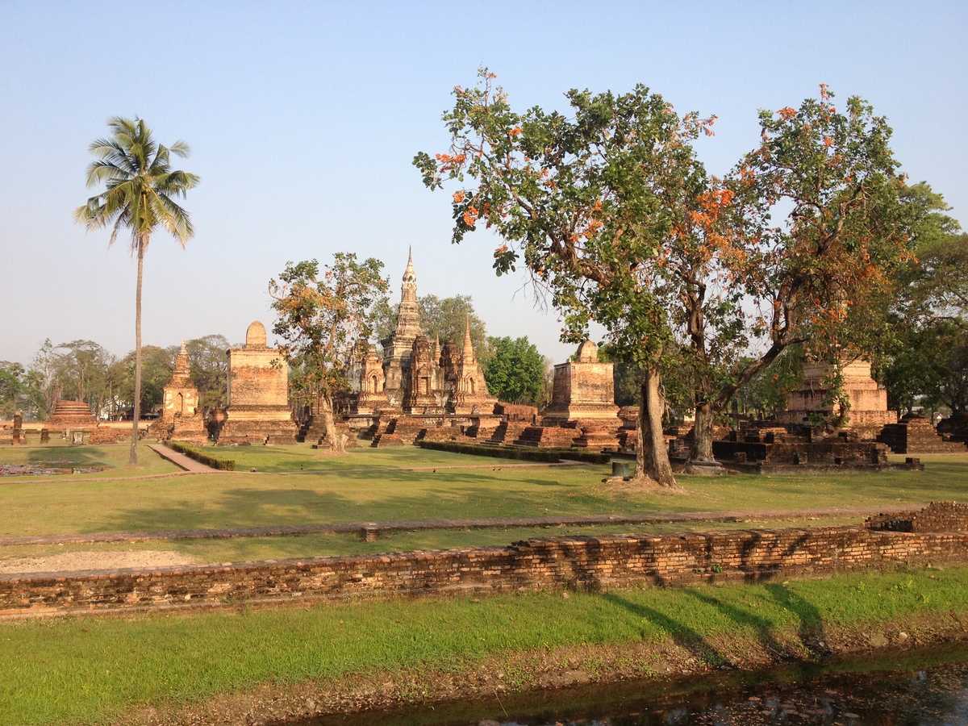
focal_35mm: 35
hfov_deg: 52.6
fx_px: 979
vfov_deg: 40.7
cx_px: 484
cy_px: 363
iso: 50
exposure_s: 1/800
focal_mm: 4.28
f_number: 2.4
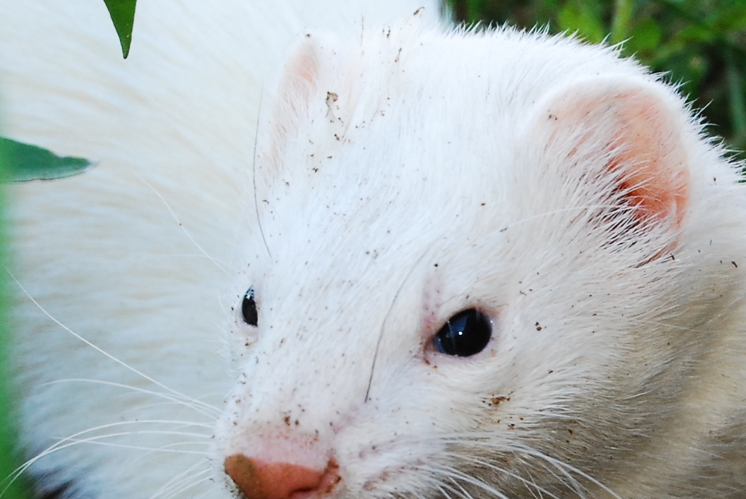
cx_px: 492
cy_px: 422
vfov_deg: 5.3
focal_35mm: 258
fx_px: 5343
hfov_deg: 8.0
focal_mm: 55
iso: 500
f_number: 6.3
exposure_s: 1/200
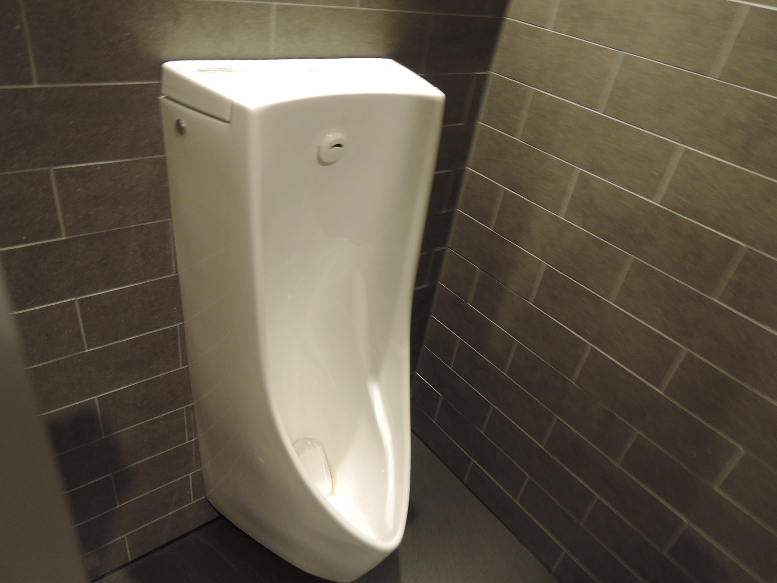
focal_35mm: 24
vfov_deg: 56.8
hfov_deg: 71.6
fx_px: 539
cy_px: 292
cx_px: 388
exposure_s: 1/8
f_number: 2.8
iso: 400
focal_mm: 5.1
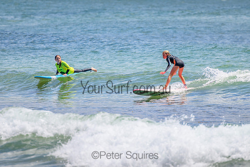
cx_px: 122
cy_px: 63
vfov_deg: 2.5
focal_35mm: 550
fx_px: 3819
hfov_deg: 3.7
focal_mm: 400
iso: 220
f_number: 5.6
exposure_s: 1/2000
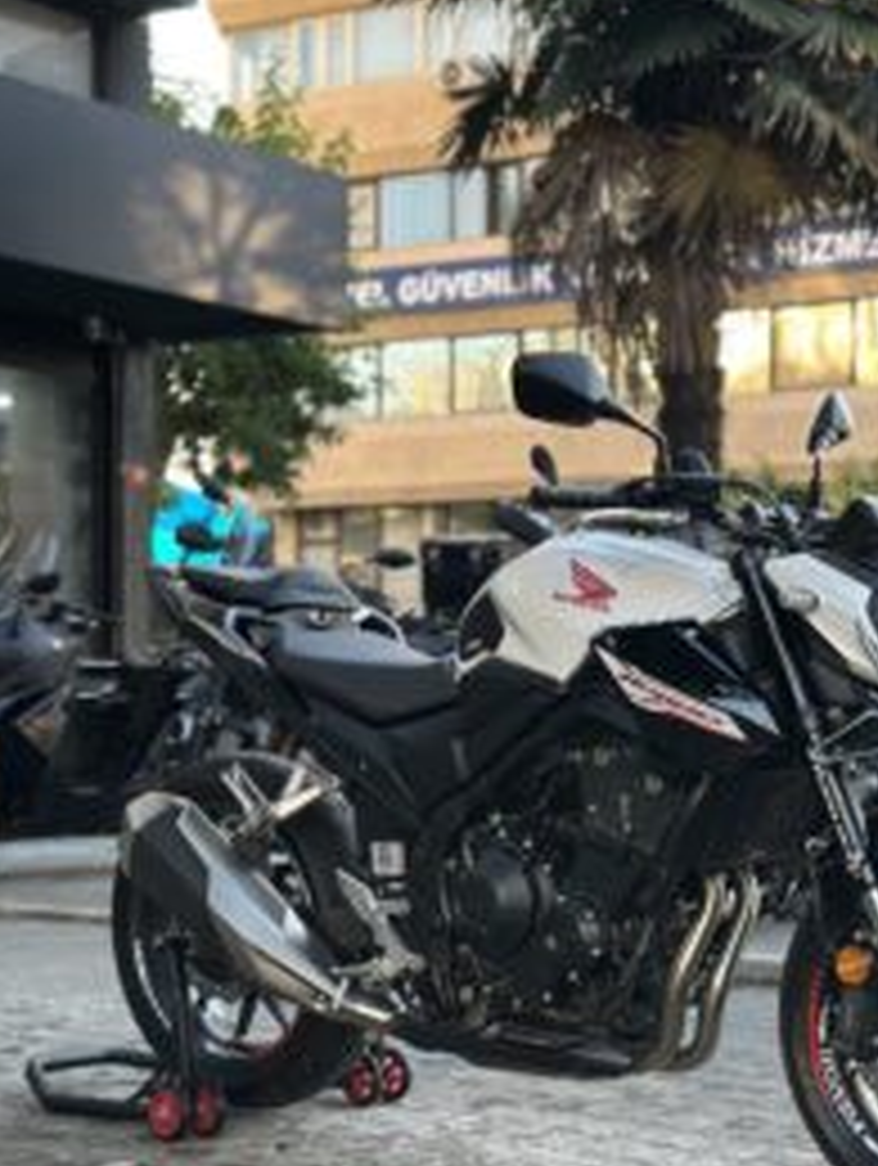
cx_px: 612
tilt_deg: -1.7
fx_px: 2328
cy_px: 781
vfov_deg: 27.9
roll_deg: -1.4
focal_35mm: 69
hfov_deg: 21.2
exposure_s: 1/171
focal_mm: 6.86
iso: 80
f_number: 1.78
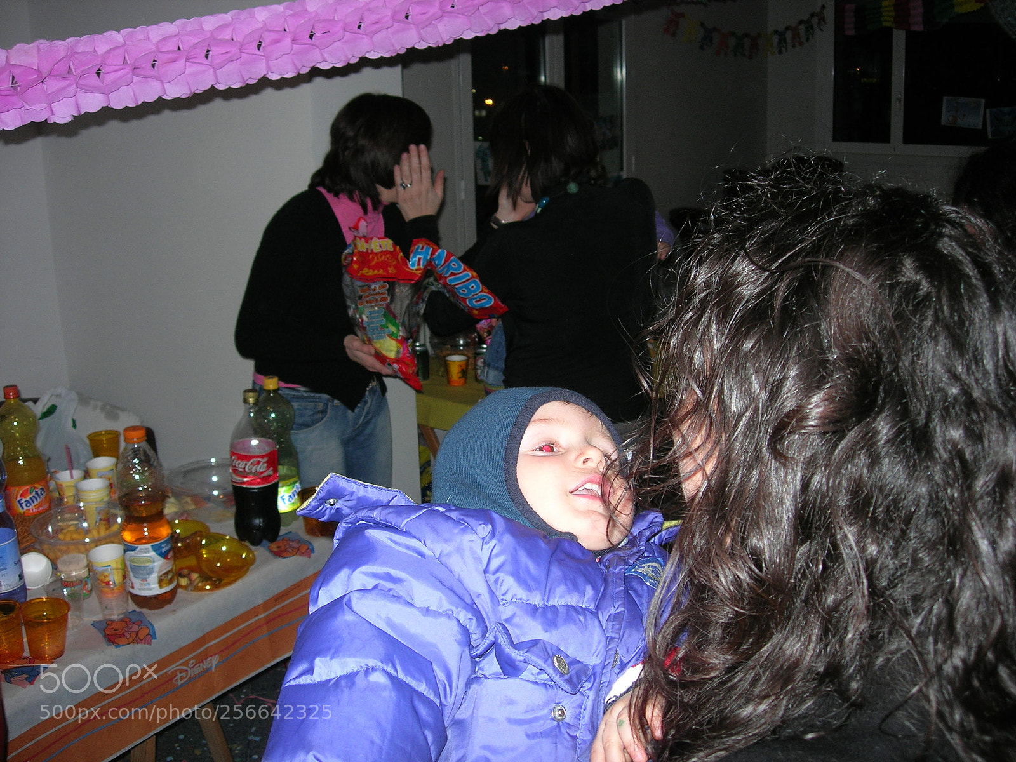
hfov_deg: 49.0
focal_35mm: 38
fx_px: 1115
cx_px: 508
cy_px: 381
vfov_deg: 37.7
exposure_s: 1/60.1
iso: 64
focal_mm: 7.8
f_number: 2.8
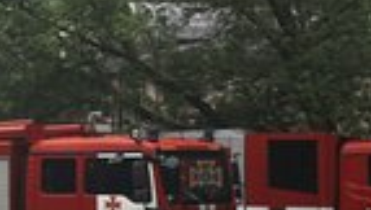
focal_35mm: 190
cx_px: -117
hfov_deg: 11.0
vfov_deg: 6.4
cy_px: -17
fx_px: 1872
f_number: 4.5
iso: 200
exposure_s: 1/400
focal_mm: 65
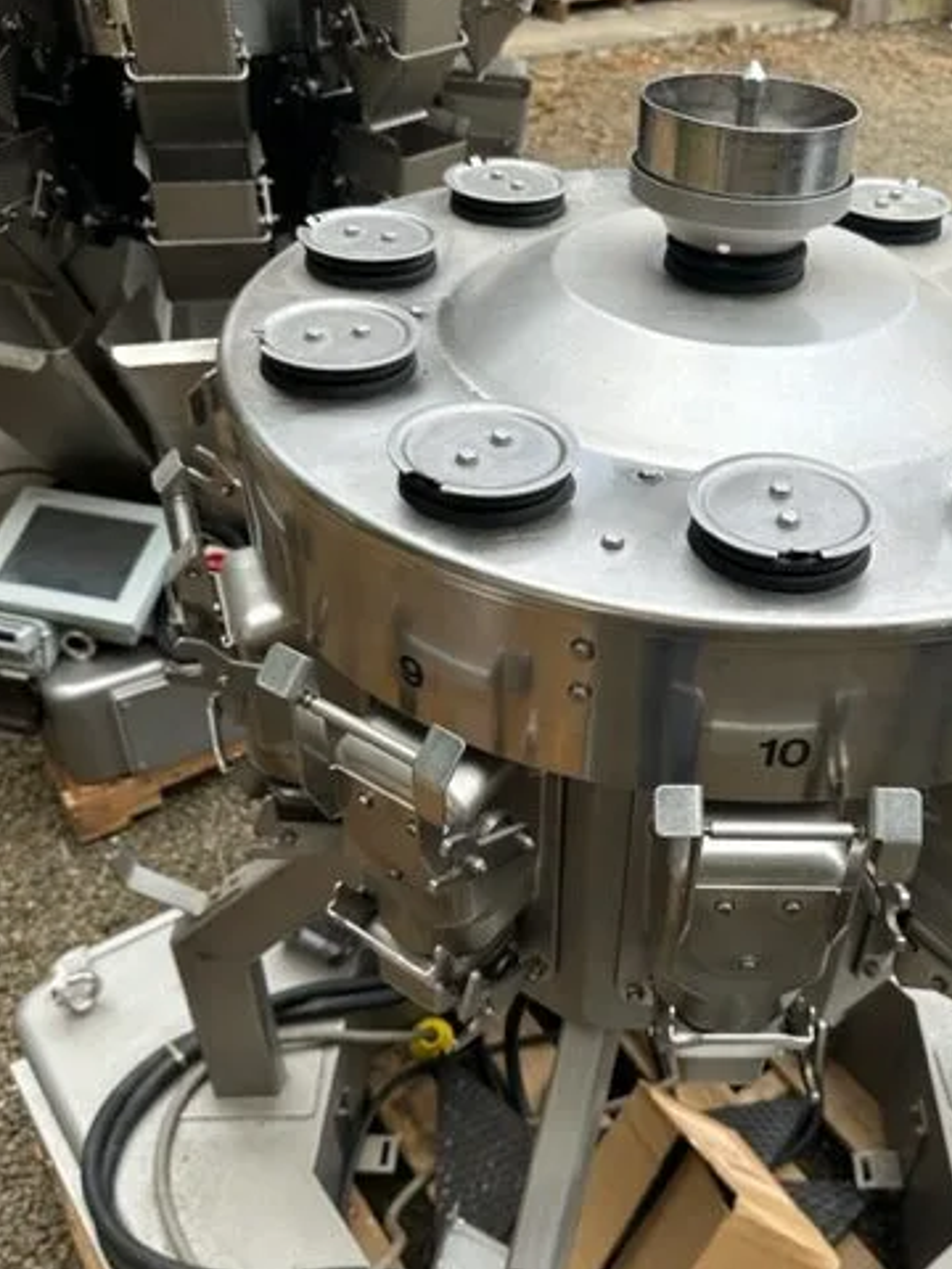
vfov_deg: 56.8
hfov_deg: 43.6
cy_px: 677
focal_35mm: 32
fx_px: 1173
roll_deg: -5.3
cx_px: 624
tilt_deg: -39.1
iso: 80
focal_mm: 6.86
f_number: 1.78
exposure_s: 1/1374
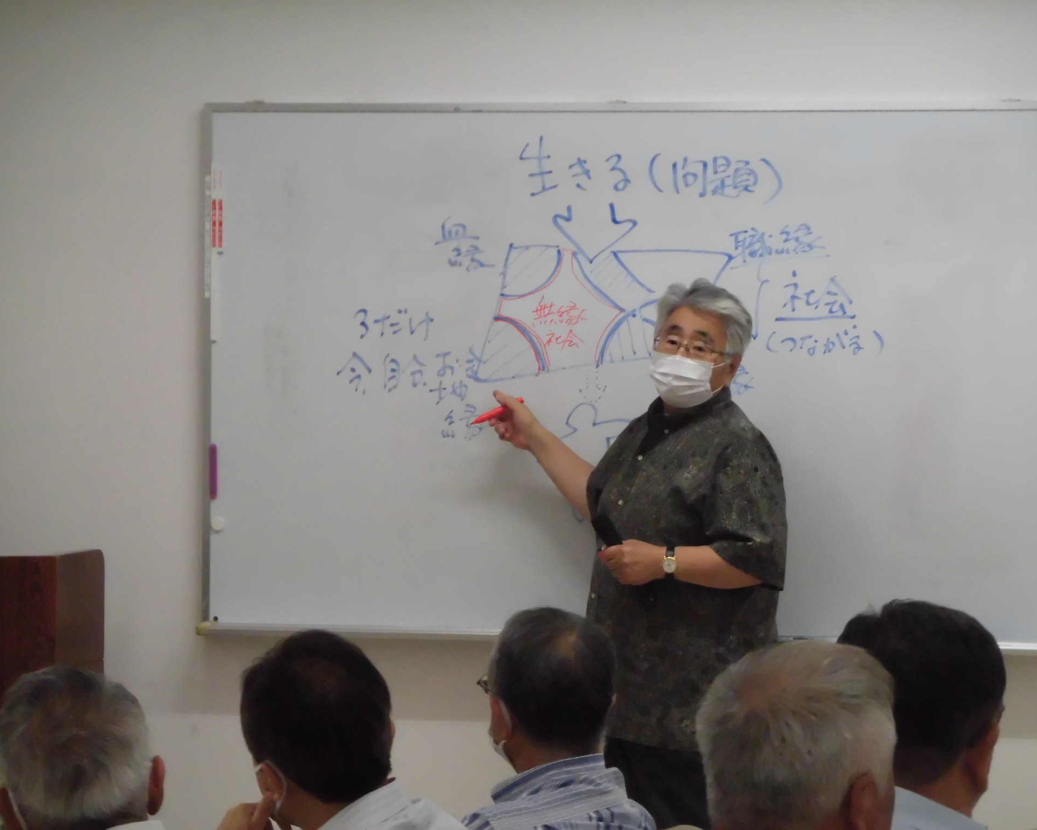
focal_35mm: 227
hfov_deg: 8.5
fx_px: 6967
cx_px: 523
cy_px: 415
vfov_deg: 6.8
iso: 800
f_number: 5.8
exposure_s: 1/250
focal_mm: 38.8
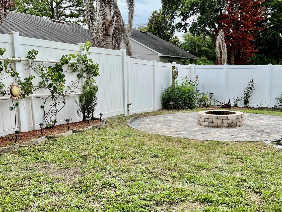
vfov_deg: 38.6
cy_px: 121
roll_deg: +1.1
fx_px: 301
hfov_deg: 50.0
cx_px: 157
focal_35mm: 37
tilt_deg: -8.9
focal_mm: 5.1
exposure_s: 1/2024
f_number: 1.6
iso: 50
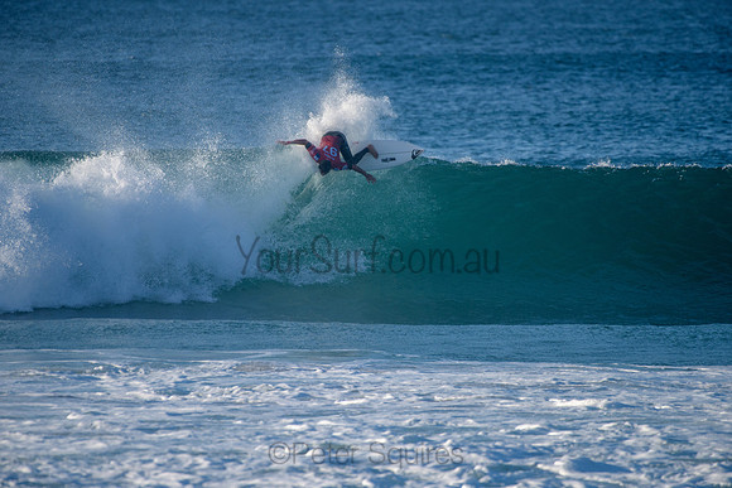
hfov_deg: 3.8
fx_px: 10975
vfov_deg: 2.5
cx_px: 367
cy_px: 232
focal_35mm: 540
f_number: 5.6
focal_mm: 500
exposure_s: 1/2000
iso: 360
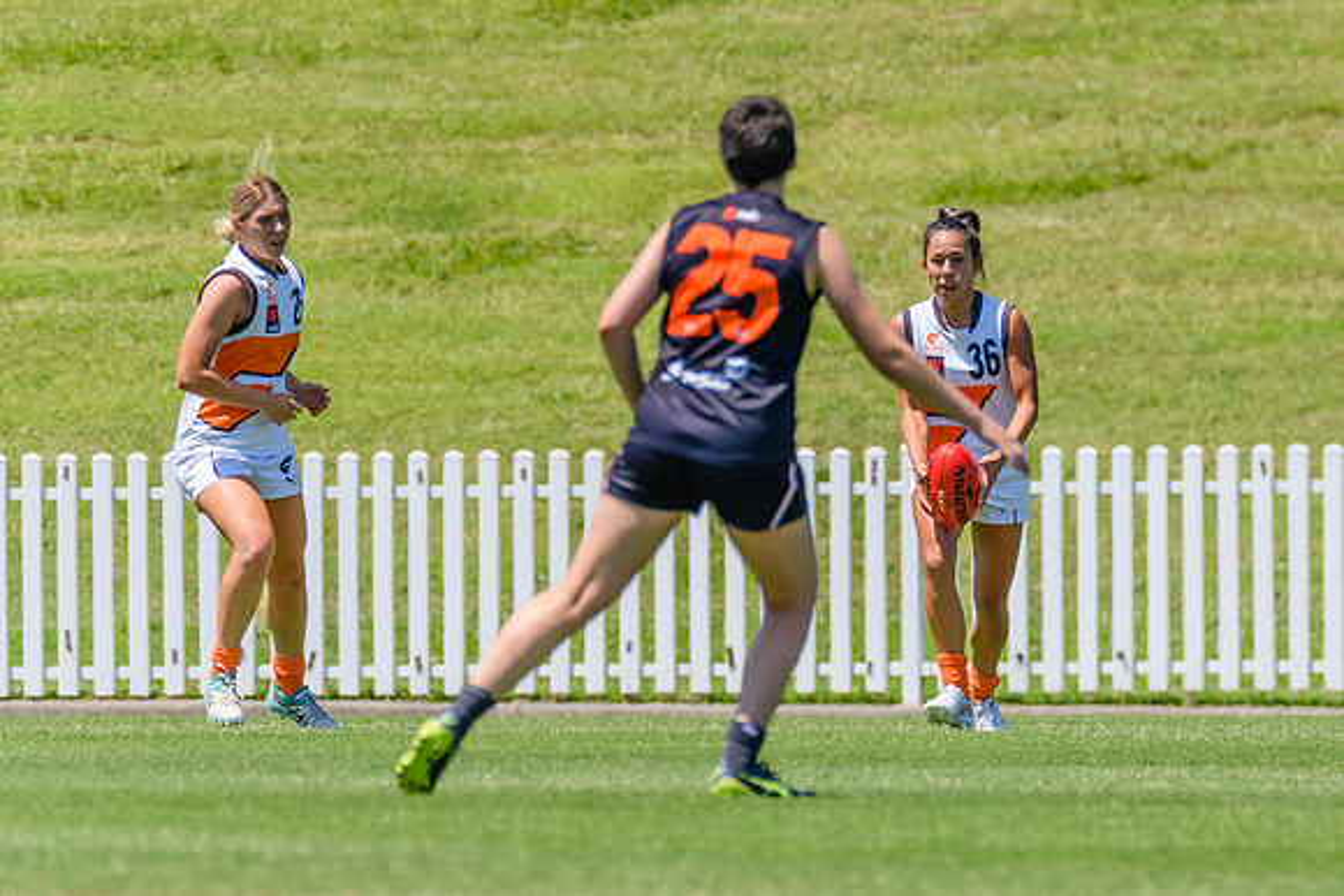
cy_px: 466
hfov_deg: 2.0
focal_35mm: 1052
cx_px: 957
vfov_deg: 1.3
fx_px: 39294
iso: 800
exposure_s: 1/2000
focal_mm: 600
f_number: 8
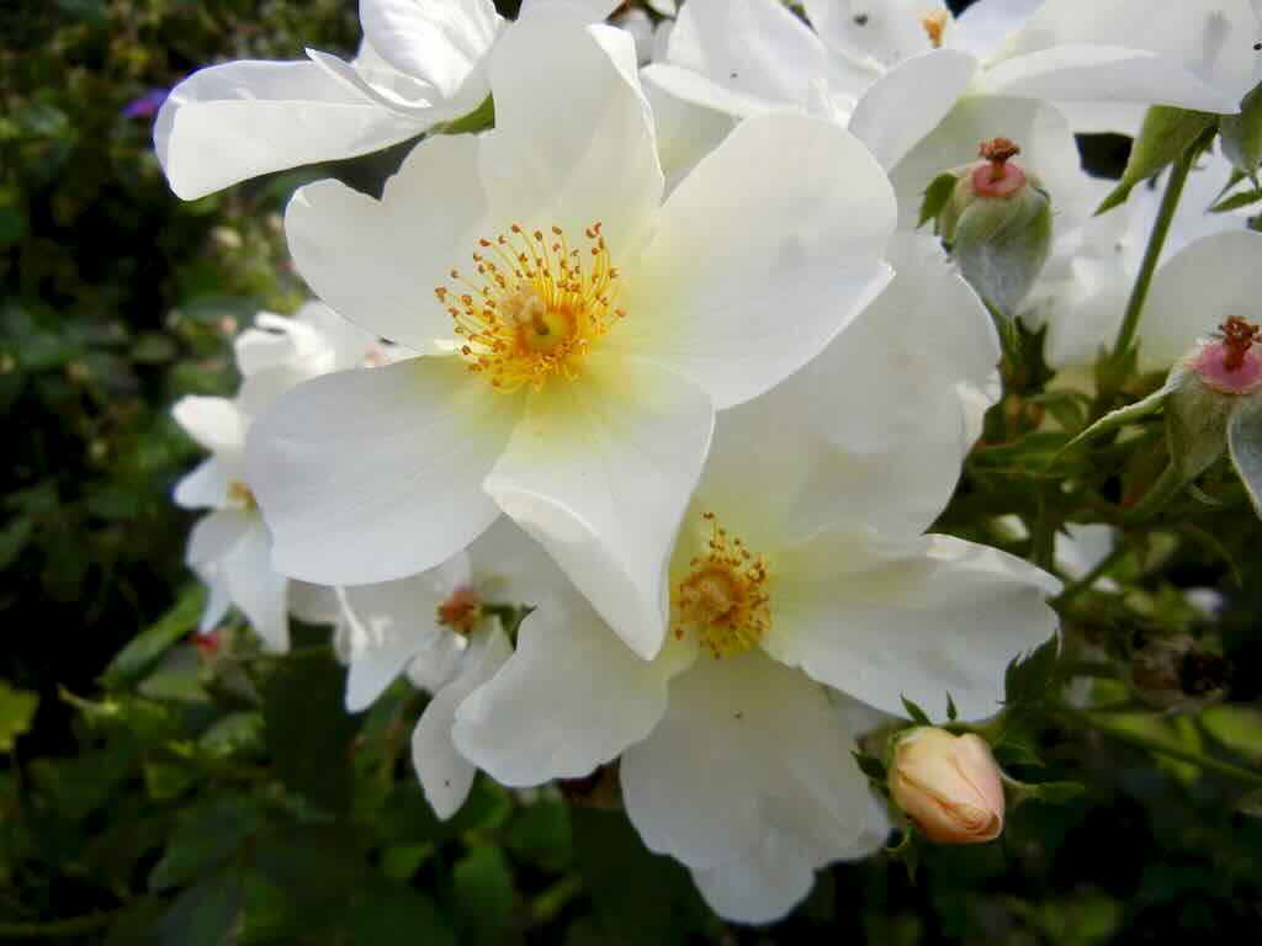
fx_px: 1094
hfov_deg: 60.0
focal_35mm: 30
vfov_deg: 46.8
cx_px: 631
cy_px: 473
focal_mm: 5.4
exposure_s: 1/537
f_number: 3.5
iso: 160
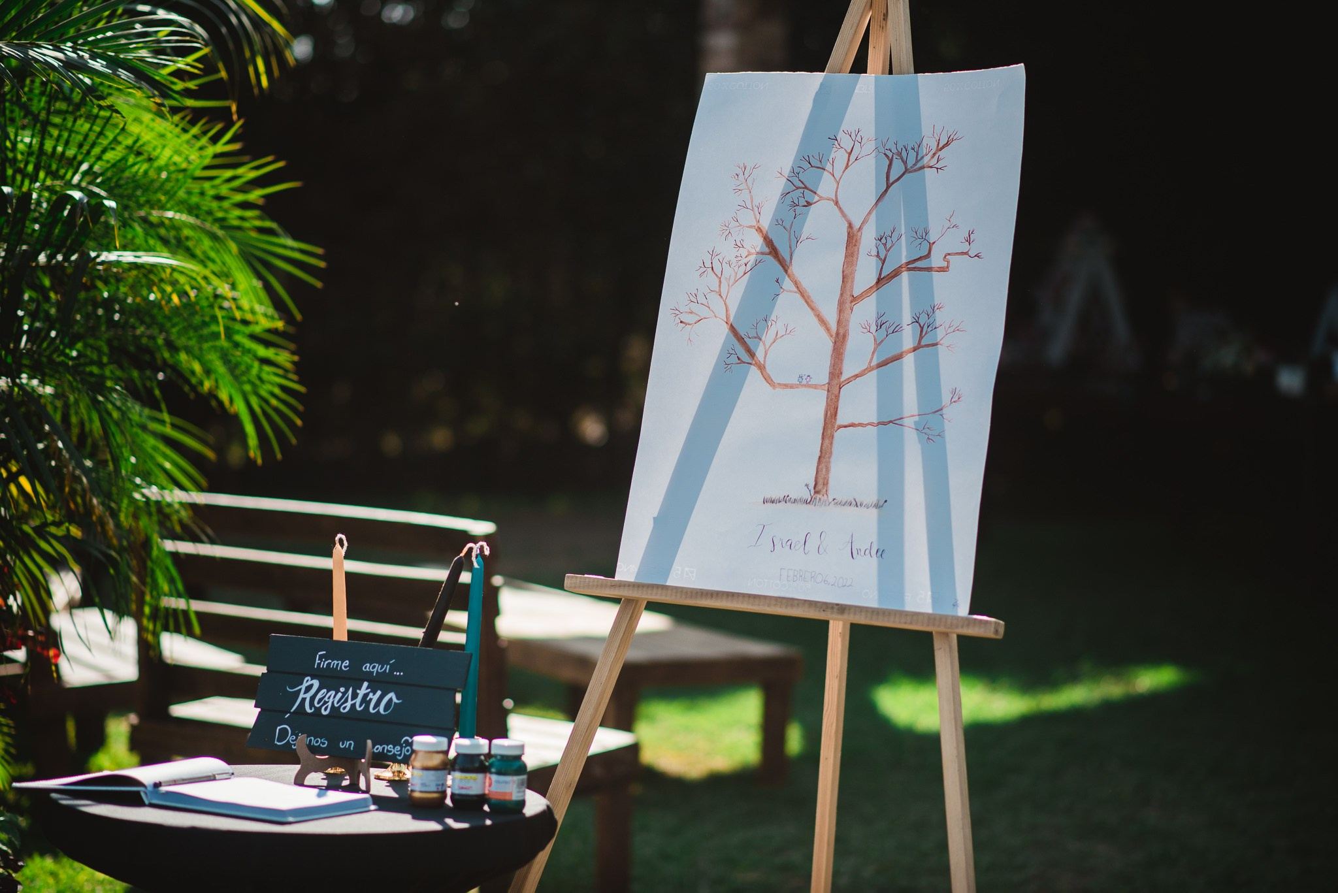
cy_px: 446
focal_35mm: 85
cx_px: 669
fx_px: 3160
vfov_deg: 16.1
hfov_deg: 23.9
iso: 100
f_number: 2.2
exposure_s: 1/4000
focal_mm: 85
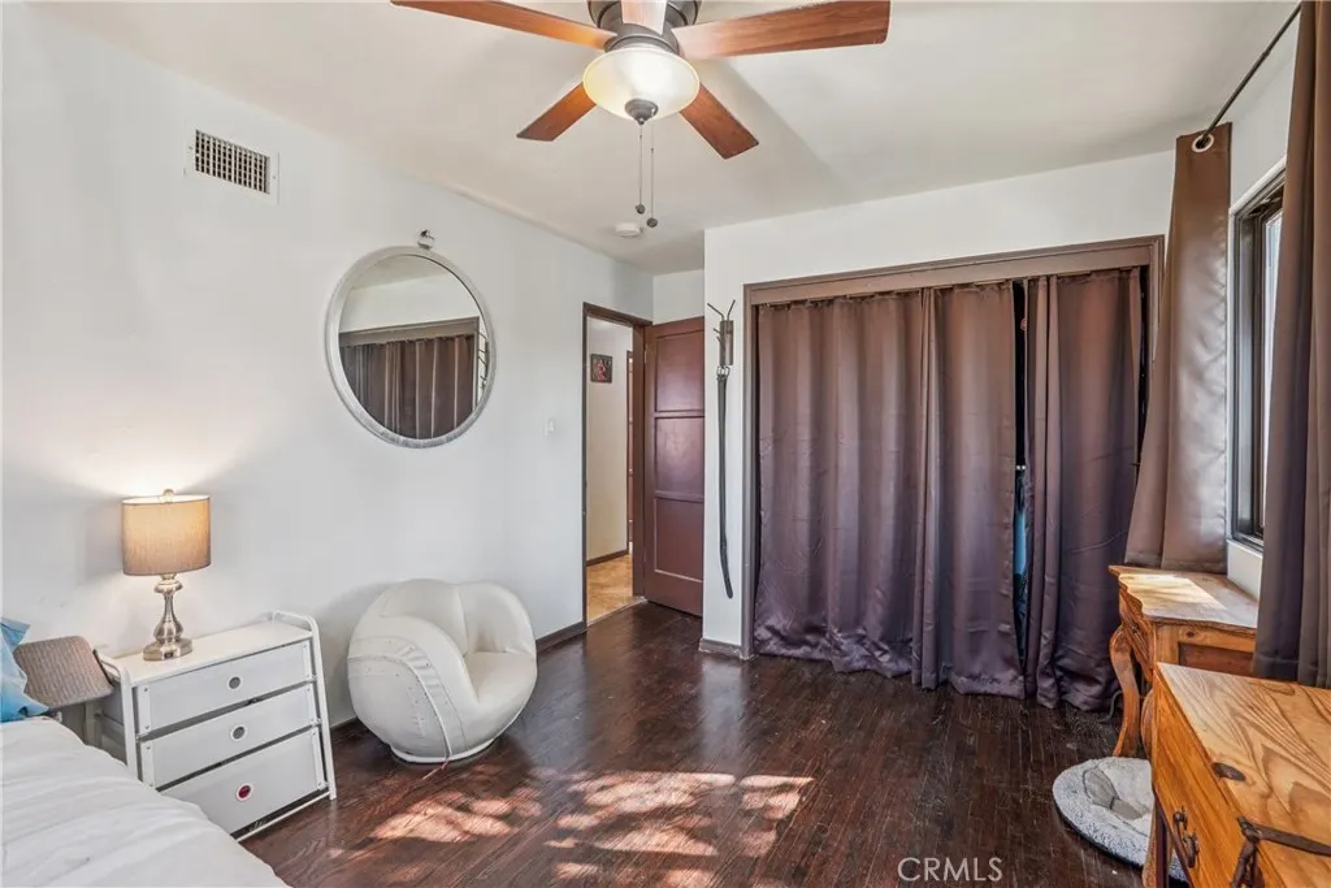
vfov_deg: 73.8
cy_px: 444
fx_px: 592
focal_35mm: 16
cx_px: 666
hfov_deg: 96.7
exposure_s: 1/2
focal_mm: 16
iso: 400
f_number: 8
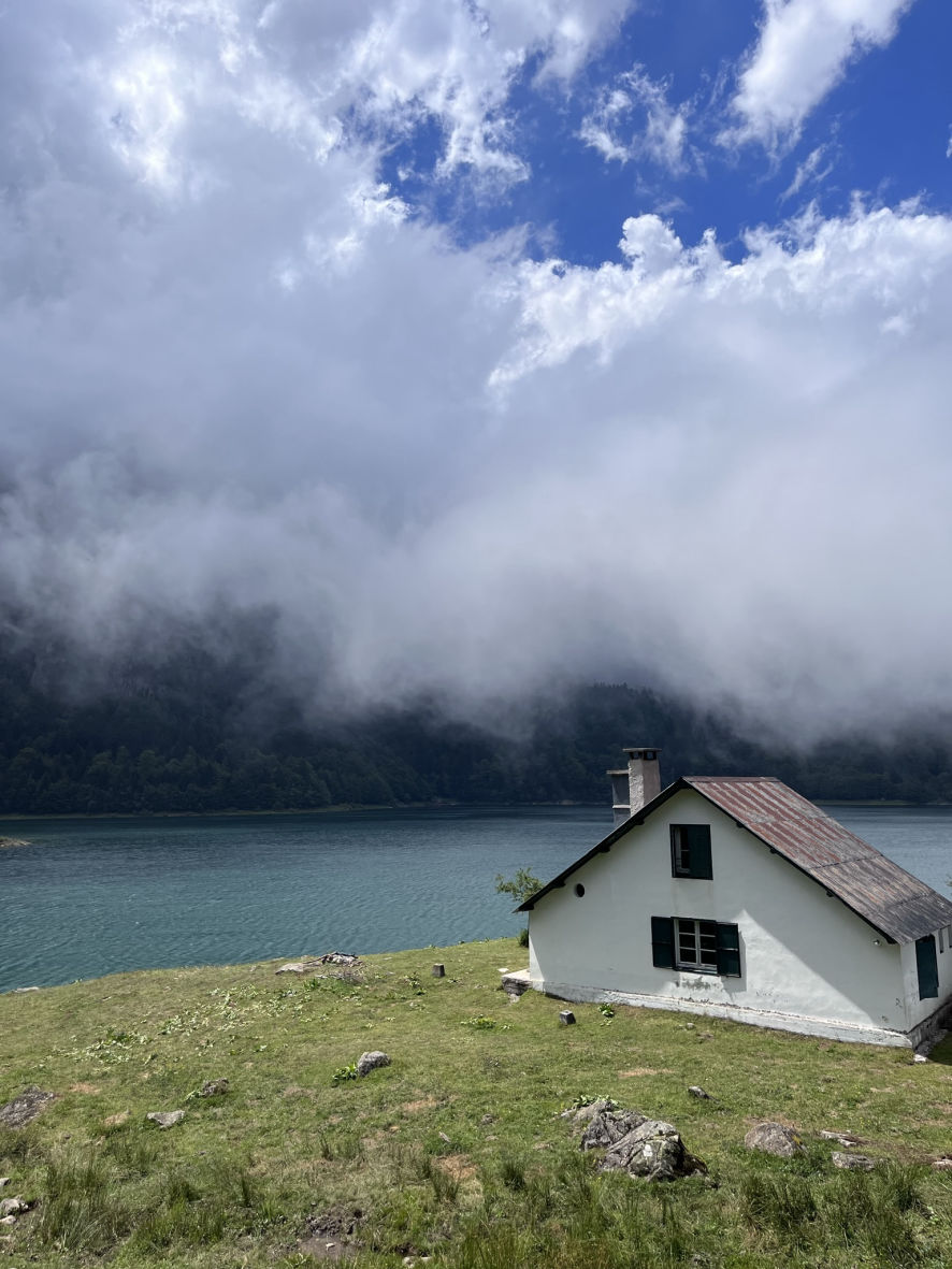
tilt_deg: +8.7
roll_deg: +2.9
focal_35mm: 26
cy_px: 634
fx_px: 953
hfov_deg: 53.1
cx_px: 476
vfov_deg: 67.3
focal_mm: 5.1
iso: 50
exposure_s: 1/7353
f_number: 1.6
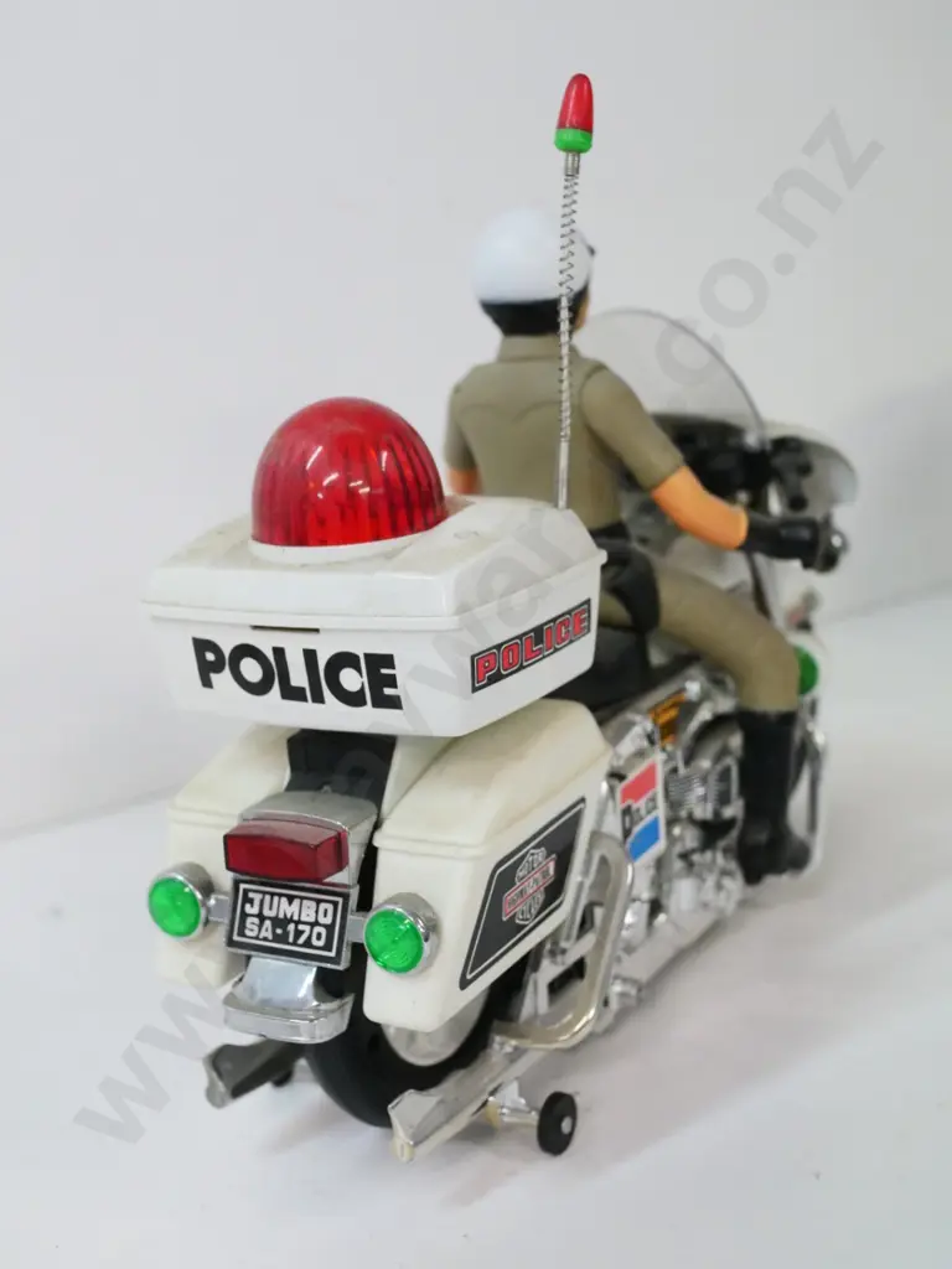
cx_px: 476
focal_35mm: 50
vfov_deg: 38.2
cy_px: 634
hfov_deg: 29.1
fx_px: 1833
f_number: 3.5
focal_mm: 25
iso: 3200
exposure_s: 1/320
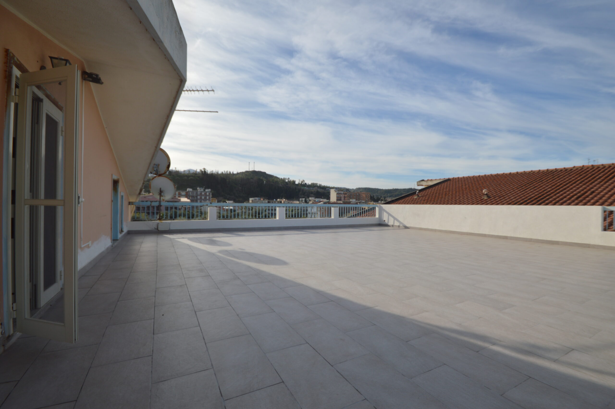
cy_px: 204
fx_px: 256
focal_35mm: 15
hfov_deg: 100.4
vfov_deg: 77.2
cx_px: 308
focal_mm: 10
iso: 100
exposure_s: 1/160
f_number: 11
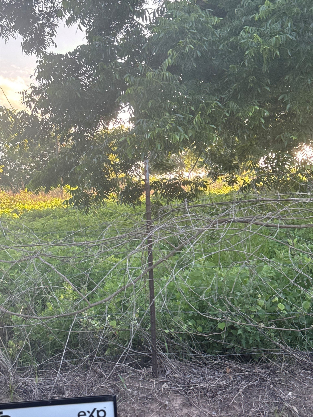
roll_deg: -0.6
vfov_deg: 39.7
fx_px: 579
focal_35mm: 48
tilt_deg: -0.8
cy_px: 208
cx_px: 156
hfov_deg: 30.3
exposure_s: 1/280
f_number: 1.78
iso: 80
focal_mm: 6.76
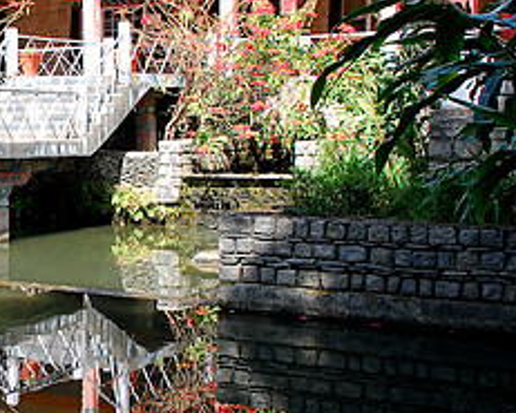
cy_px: 230
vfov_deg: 20.7
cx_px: -83
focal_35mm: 74
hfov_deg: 23.7
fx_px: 1133
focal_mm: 21
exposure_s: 1/90
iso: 100
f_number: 7.1
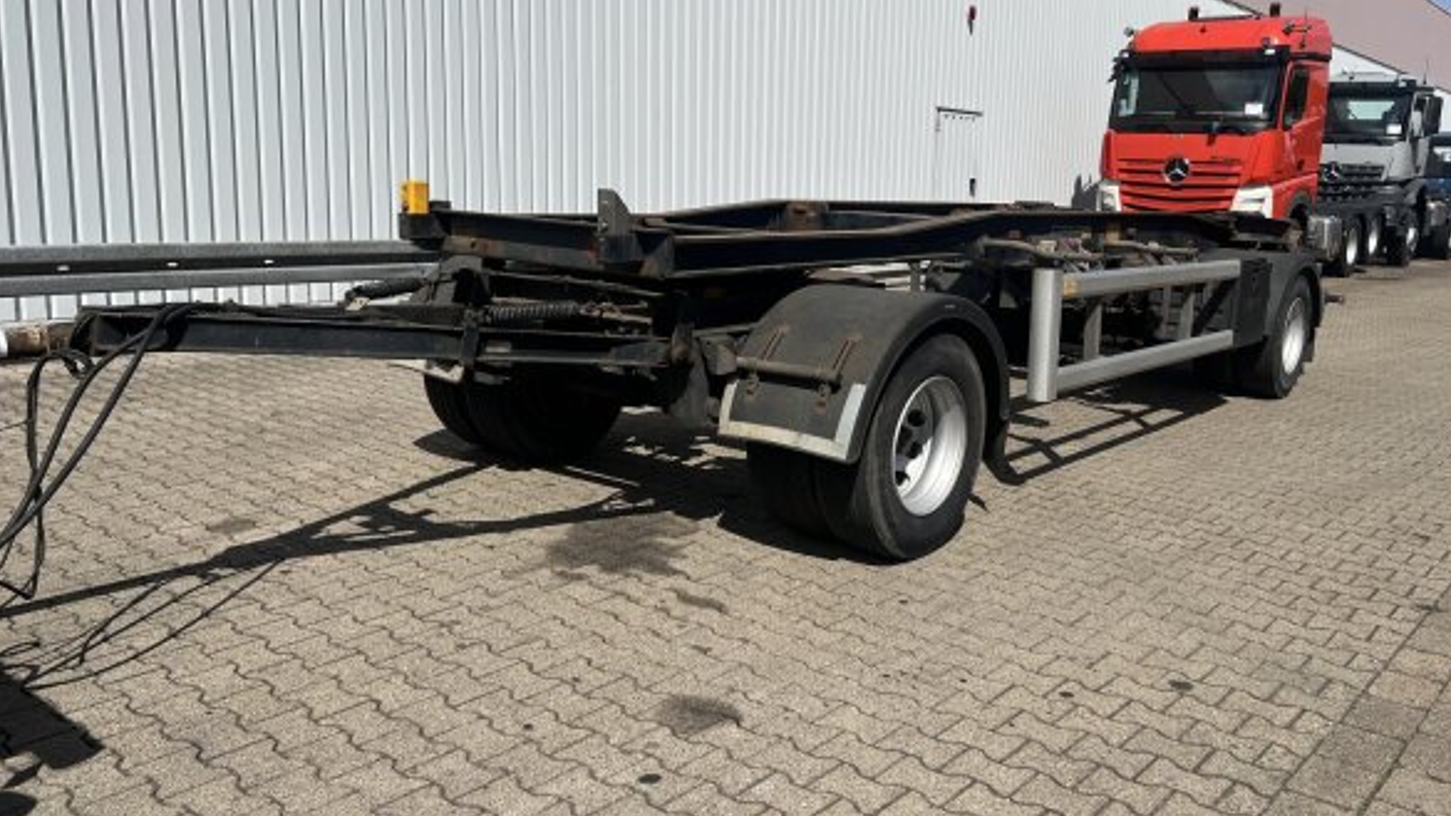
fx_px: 1193
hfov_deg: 62.6
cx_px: 747
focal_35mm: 31
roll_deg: -1.1
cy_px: 377
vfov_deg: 37.8
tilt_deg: -9.9
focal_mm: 5.7
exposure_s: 1/8696
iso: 50
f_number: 1.5
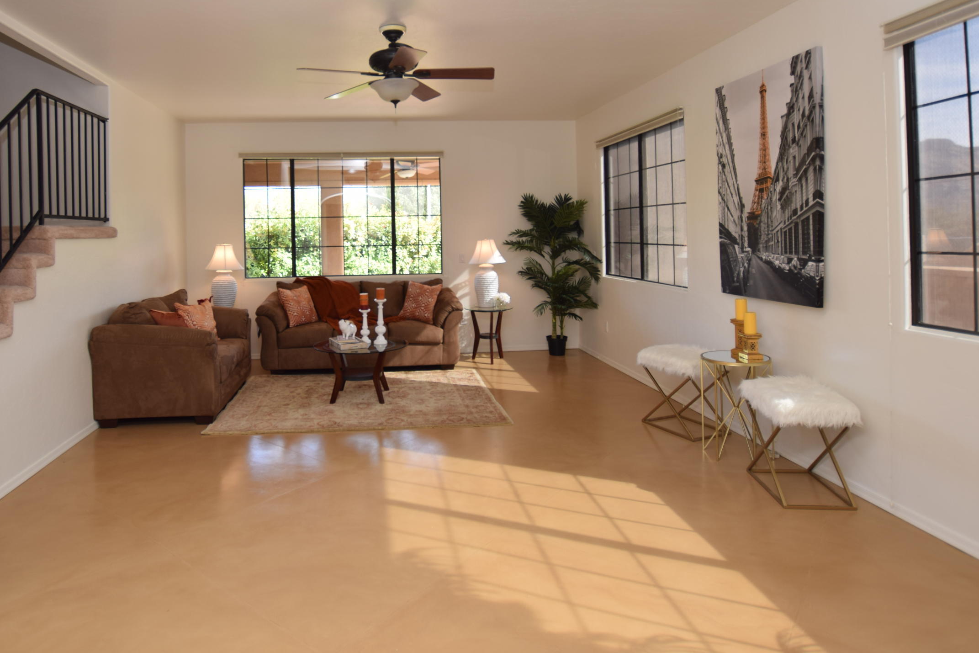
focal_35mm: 21
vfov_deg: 58.3
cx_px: 400
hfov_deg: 80.4
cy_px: 225
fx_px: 571
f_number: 4
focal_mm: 10
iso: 100
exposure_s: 1/60
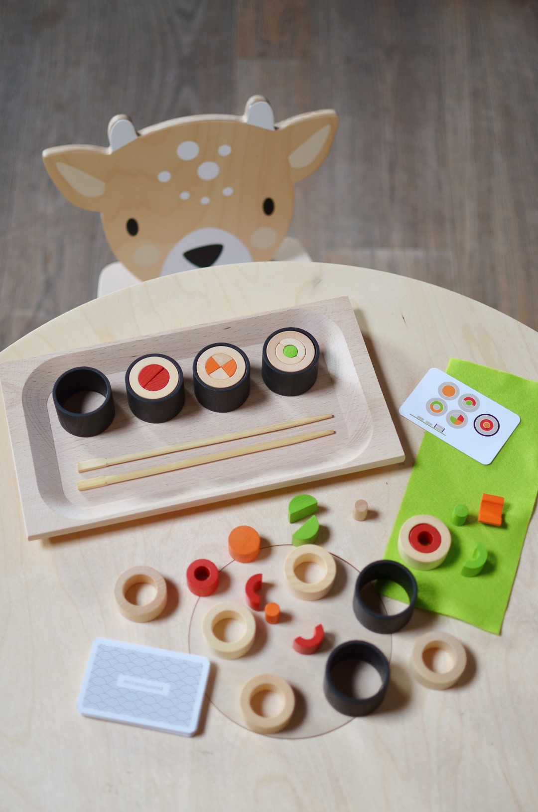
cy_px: 406
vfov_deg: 37.9
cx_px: 269
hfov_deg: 25.6
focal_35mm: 52
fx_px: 1182
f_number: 1.8
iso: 220
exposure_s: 1/100
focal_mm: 35
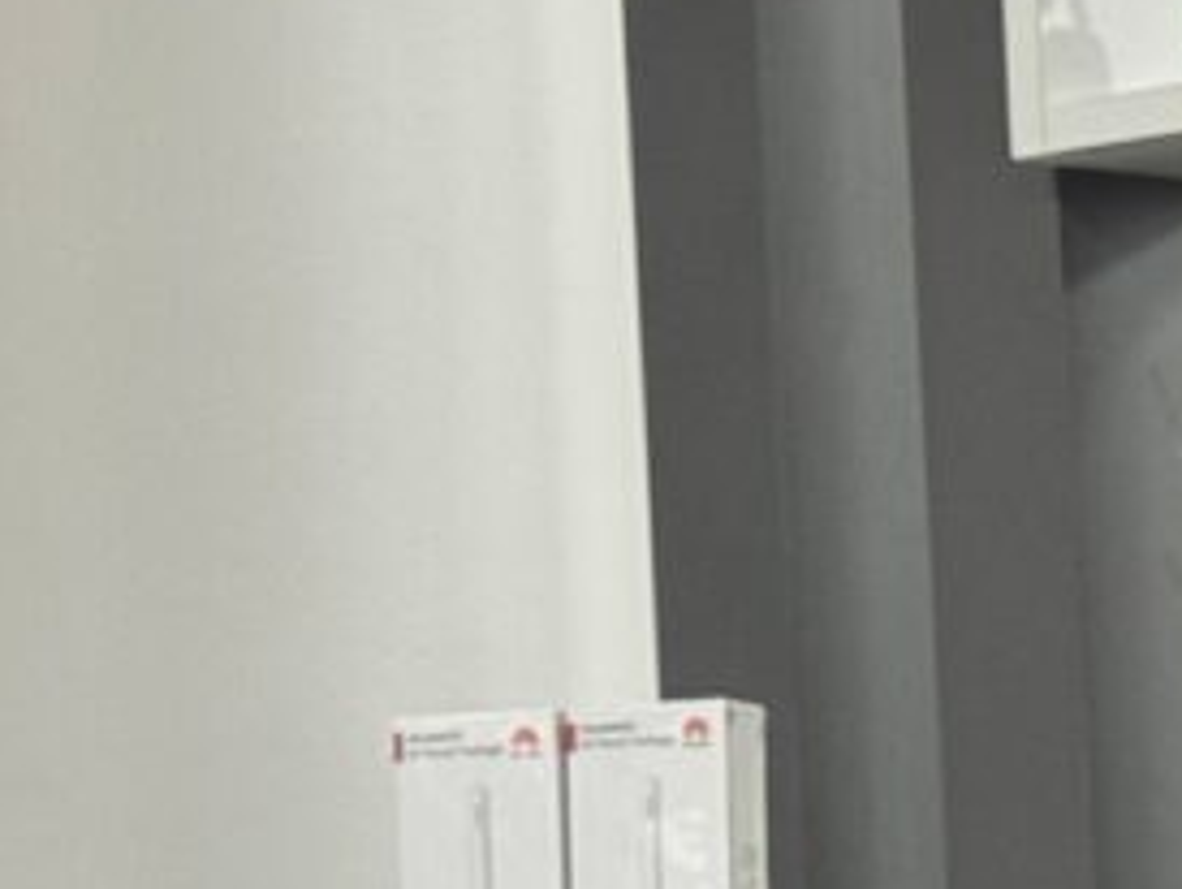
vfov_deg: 7.1
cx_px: 2235
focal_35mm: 210
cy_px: 915
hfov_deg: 9.0
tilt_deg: +2.6
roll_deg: +2.3
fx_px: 7177
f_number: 1.78
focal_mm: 6.76
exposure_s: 1/60
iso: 250
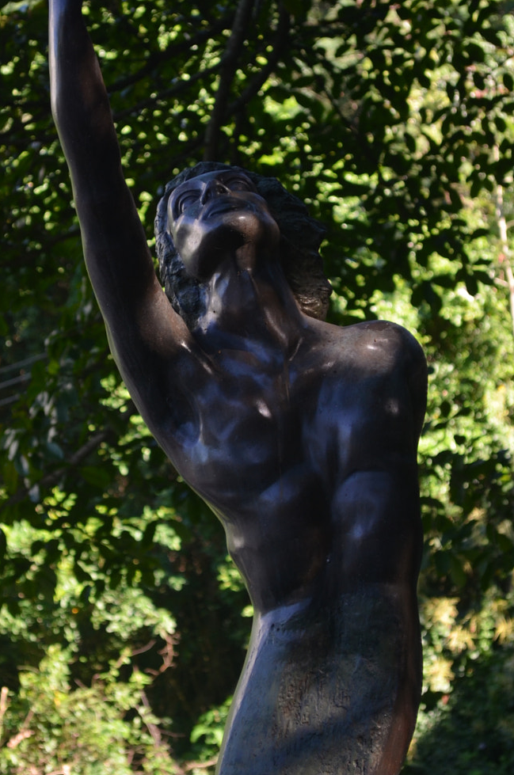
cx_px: 213
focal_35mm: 135
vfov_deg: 15.2
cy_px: 384
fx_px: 2898
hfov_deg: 10.1
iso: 220
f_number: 5.6
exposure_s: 1/125
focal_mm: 55
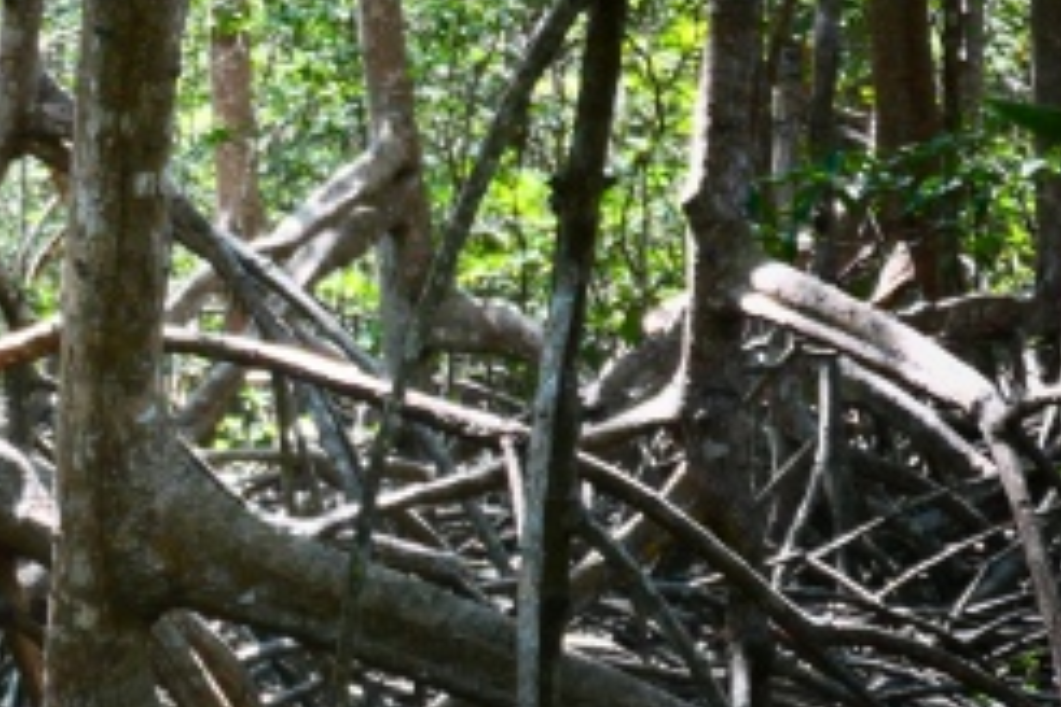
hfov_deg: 10.3
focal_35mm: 195
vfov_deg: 7.0
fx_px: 5747
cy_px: 416
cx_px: -285
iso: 320
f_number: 4.5
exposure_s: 1/80
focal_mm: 22
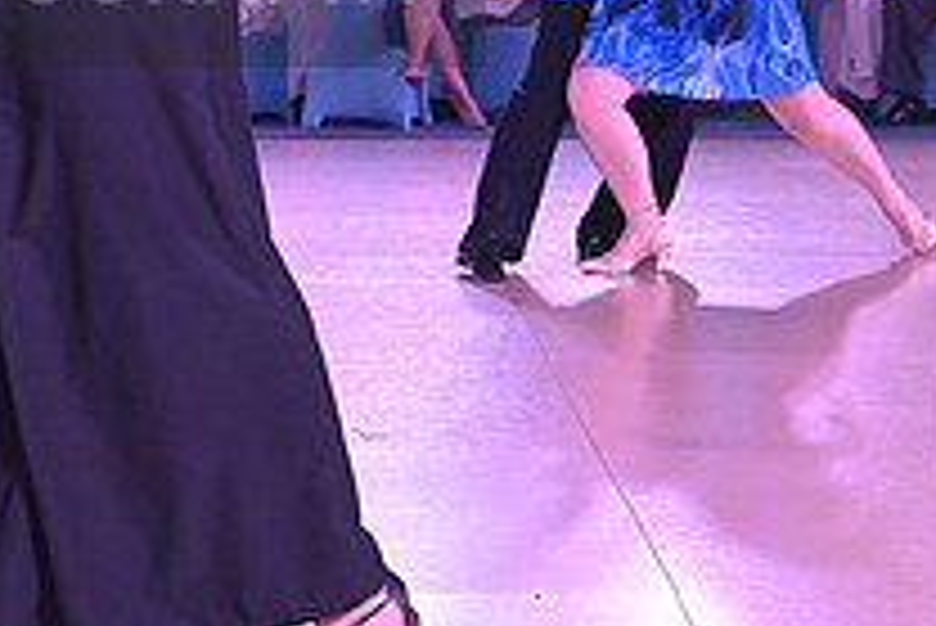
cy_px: -52
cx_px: -4
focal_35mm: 128
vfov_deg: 10.6
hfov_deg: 15.7
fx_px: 3330
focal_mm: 46
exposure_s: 1/400
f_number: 5
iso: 4000
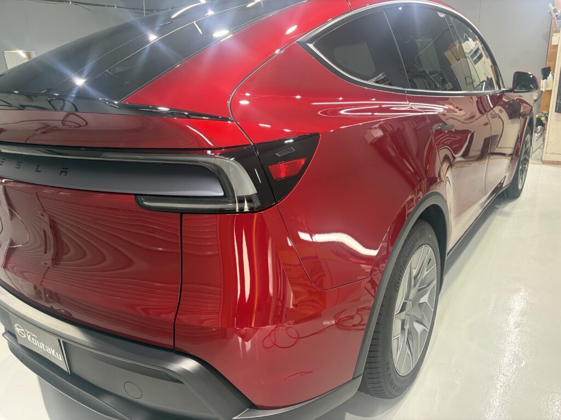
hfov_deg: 67.3
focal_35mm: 26
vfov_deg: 53.1
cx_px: 280
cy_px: 210
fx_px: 421
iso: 100
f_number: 1.6
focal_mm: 5.96
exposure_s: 1/60
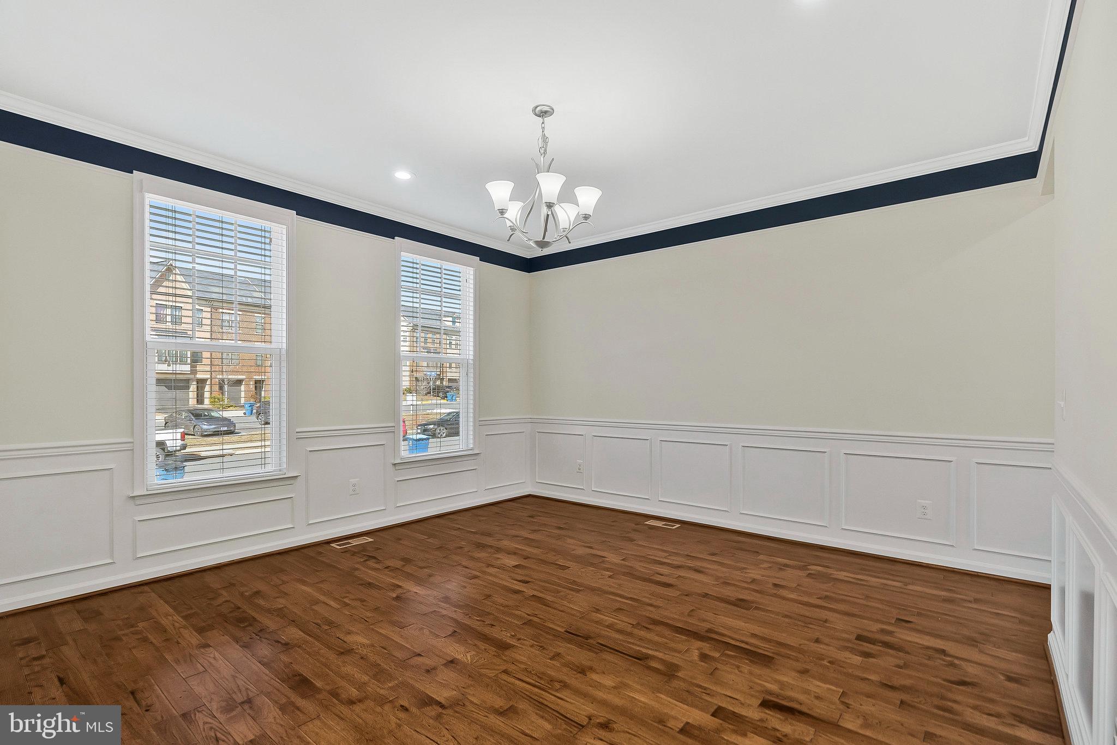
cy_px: 372
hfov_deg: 96.7
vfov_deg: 73.8
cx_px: 558
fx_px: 496
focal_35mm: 16
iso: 1250
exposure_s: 1/160
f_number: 7.1
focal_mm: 16
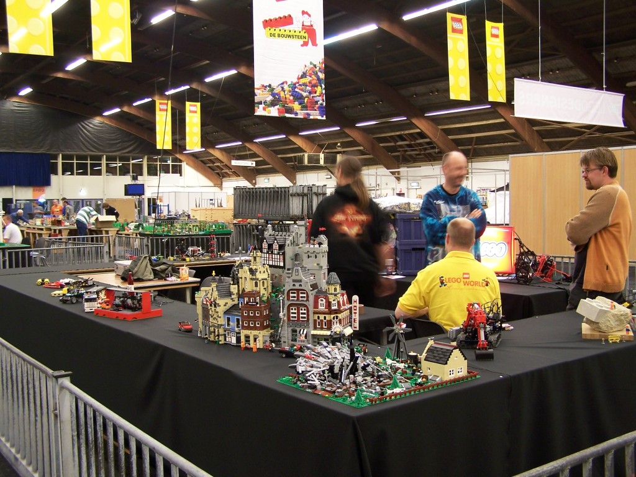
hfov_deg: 49.0
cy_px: 238
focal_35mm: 38
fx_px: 698
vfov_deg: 37.7
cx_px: 318
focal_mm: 6.3
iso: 80
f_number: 2.8
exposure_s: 1/2
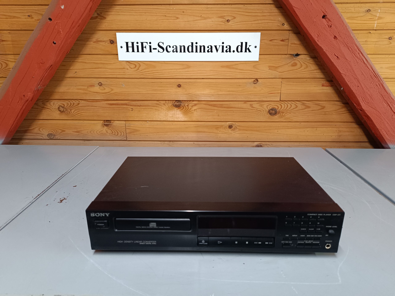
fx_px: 274
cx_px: 198
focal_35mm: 24
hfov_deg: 71.6
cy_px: 148
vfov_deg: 56.8
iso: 683
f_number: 1.88
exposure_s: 1/33.3
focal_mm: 5.59
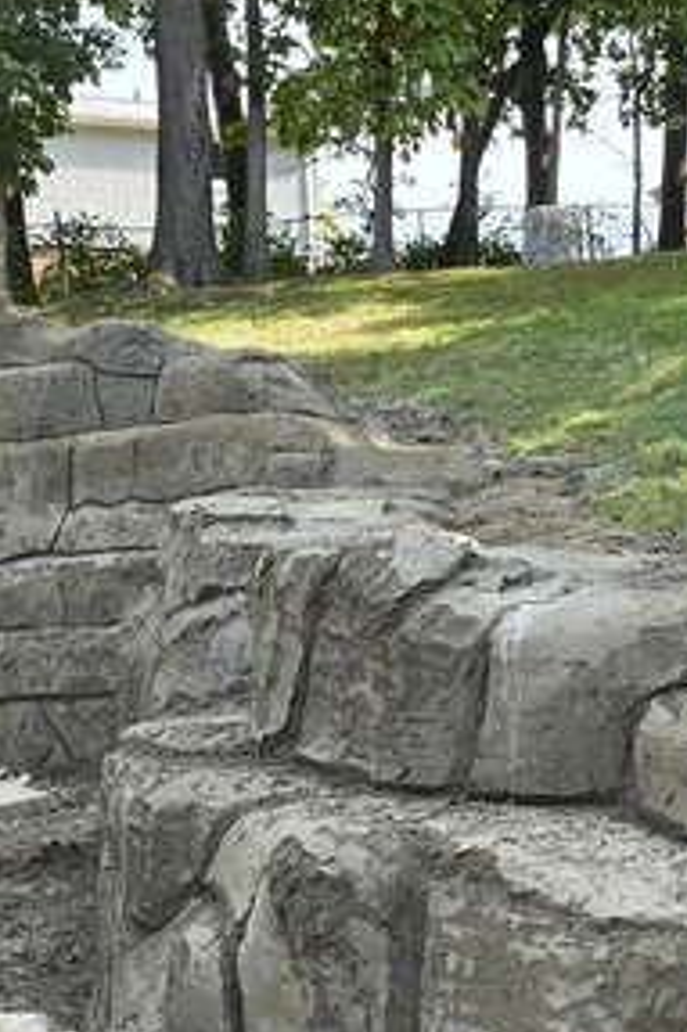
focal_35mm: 64
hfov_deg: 20.9
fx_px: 1834
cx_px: 565
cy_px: 903
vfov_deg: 30.2
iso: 16
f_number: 1.7
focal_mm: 6.3
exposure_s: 1/180
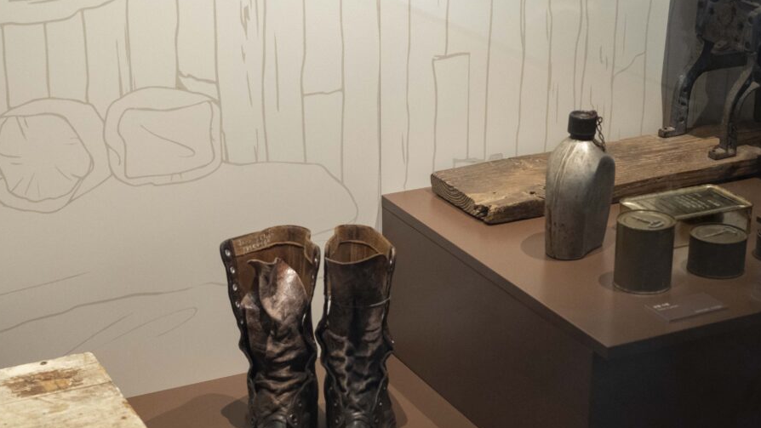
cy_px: 273
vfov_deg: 16.7
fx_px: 1453
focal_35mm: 72
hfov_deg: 29.3
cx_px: 369
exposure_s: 1/160
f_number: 5.6
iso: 10000
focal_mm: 60
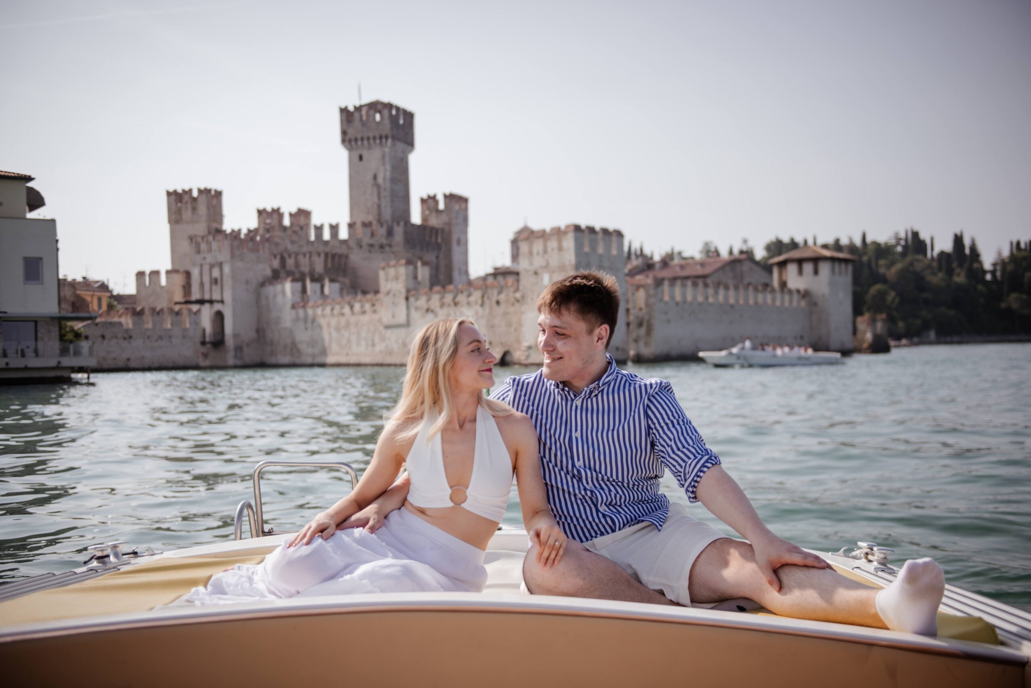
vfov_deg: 32.6
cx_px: 514
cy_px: 344
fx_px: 1174
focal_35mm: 41
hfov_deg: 47.4
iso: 80
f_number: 2.8
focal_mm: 40
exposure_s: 1/2000
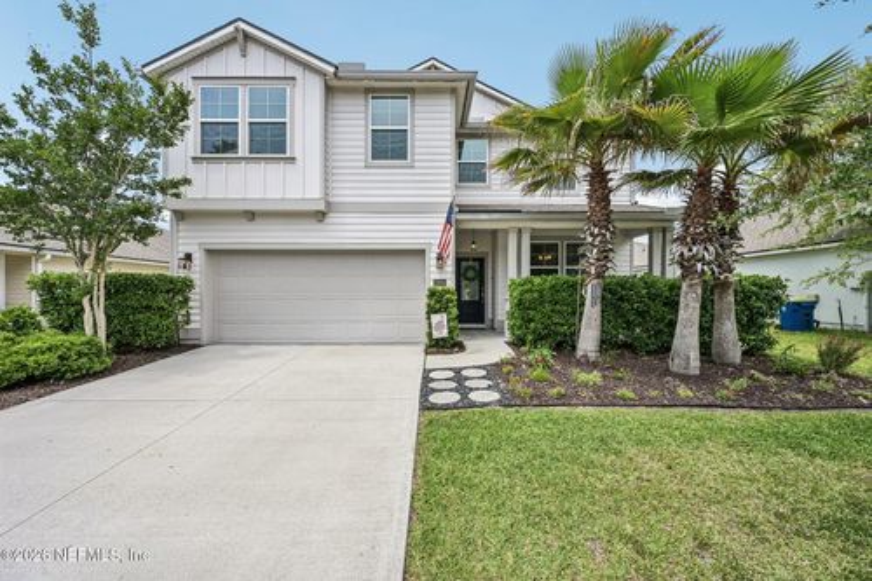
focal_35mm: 14
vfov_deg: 81.2
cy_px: 290
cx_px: 436
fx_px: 339
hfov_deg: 104.3
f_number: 8
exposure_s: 1/250
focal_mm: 14
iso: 100
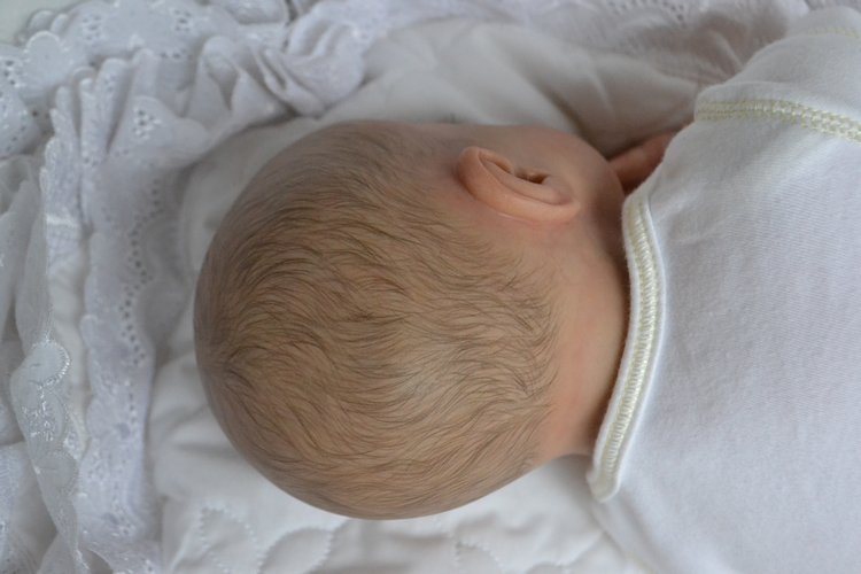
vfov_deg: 25.1
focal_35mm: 54
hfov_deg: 36.9
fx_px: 1291
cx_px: 430
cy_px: 287
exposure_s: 1/50
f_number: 5
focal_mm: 36
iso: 3200
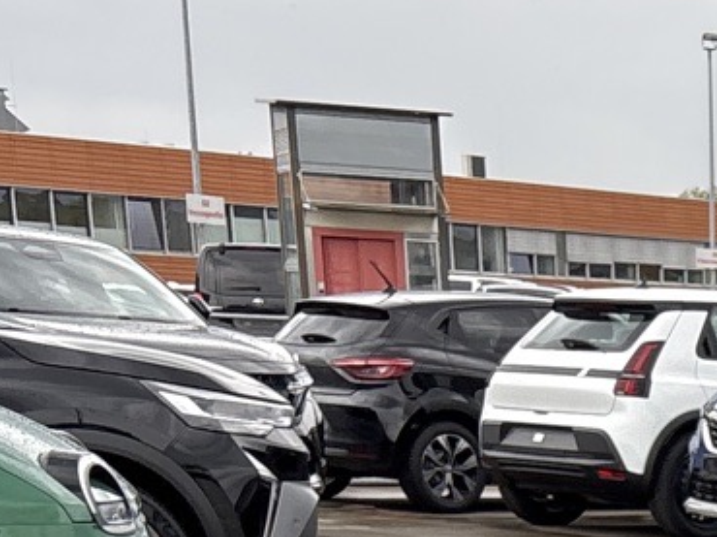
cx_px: 1382
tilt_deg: -16.4
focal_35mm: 135
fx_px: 2794
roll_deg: -1.3
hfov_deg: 12.9
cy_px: 1262
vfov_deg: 9.8
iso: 50
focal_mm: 5.96
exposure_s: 1/439
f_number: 1.6
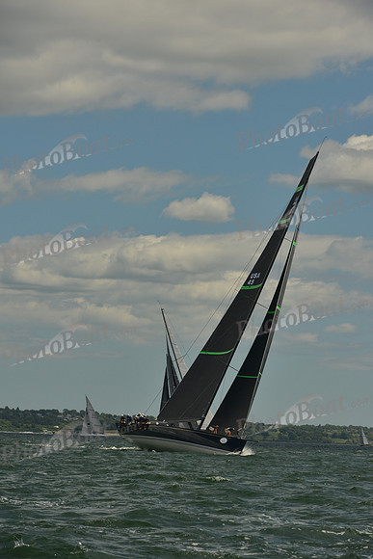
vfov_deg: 12.4
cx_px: 186
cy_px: 280
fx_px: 2563
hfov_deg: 8.3
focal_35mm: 165
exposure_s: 1/800
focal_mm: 165
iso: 400
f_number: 9
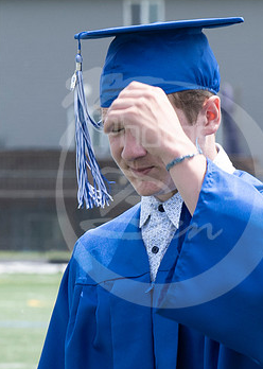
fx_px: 5635
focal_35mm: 538
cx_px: -123
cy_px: 189
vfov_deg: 3.8
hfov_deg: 2.7
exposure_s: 1/250
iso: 200
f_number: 7.1
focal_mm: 101
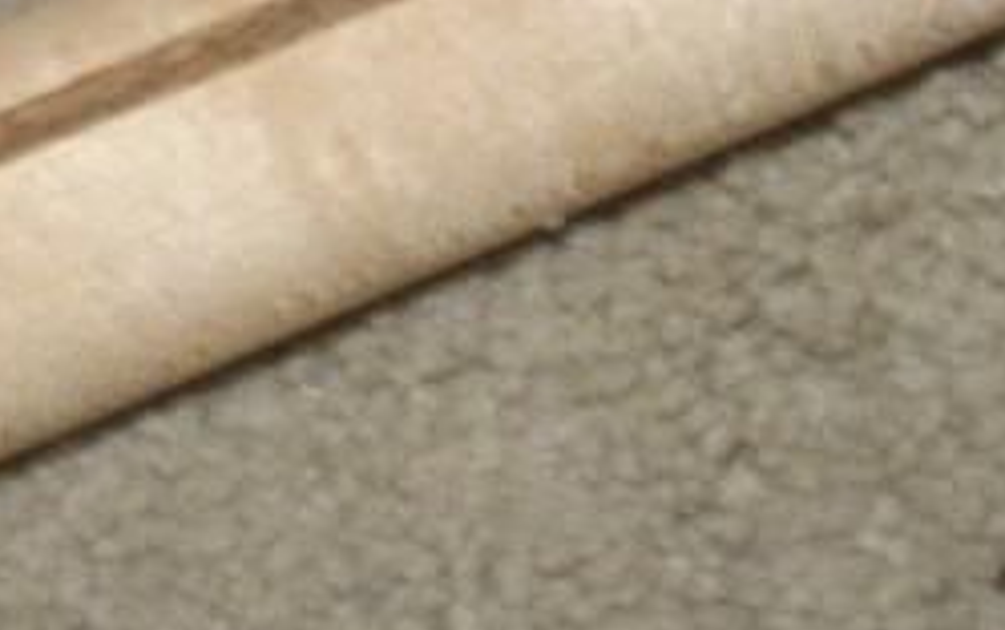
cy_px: -20
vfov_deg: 10.3
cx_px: 468
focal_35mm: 126
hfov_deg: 16.6
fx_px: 3453
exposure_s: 1/4
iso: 270
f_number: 2.8
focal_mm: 6.2
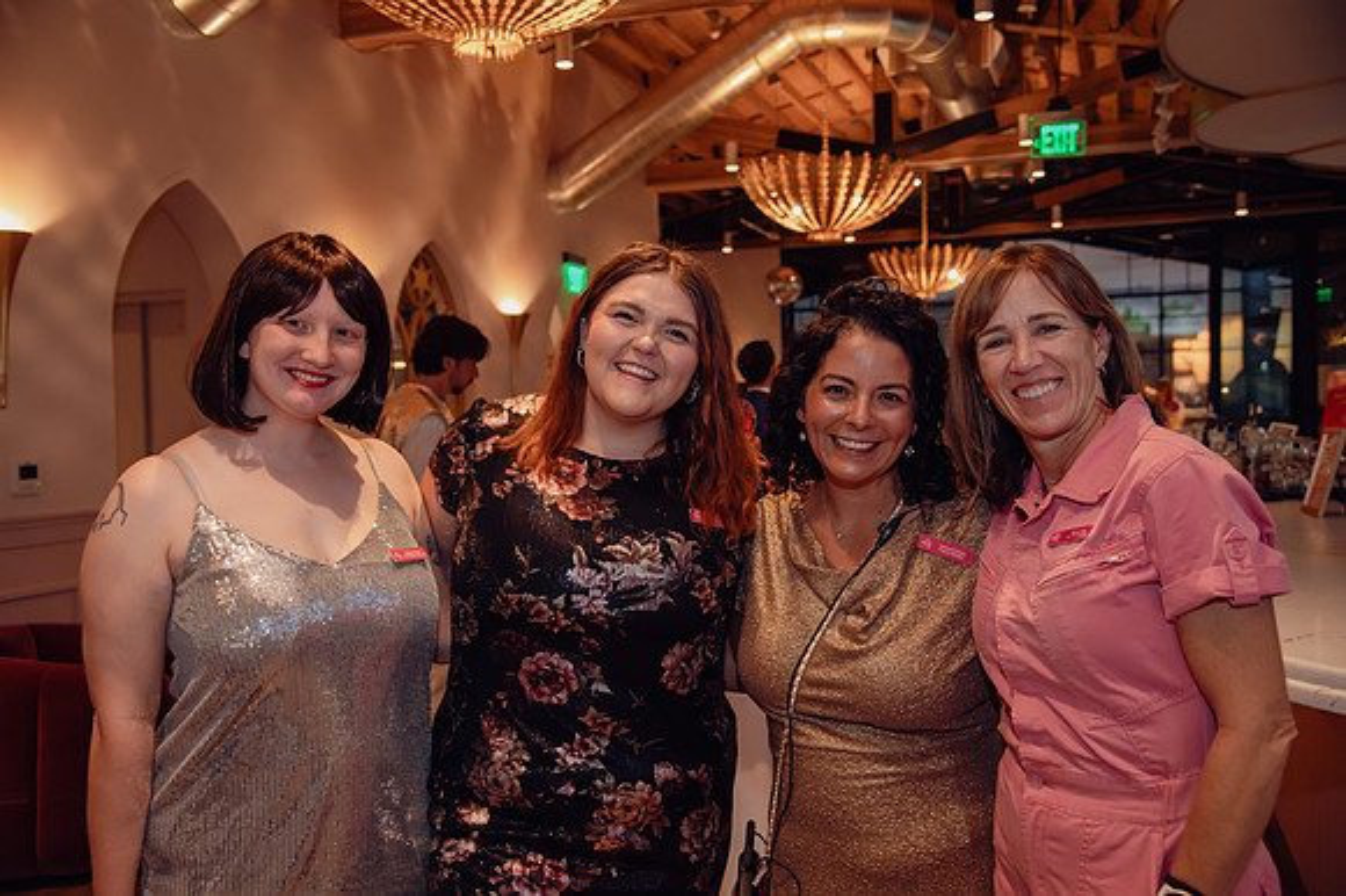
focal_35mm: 34
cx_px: 673
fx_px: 1270
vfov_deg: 38.8
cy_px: 448
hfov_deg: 55.8
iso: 3200
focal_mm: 34
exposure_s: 1/60
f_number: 4
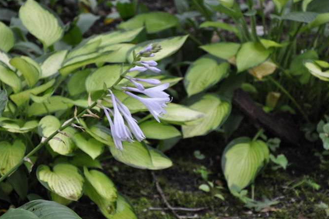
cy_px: 105
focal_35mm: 177
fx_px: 1617
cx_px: 146
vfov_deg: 7.7
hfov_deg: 11.6
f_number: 5.6
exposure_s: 1/125
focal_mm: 98
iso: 1000
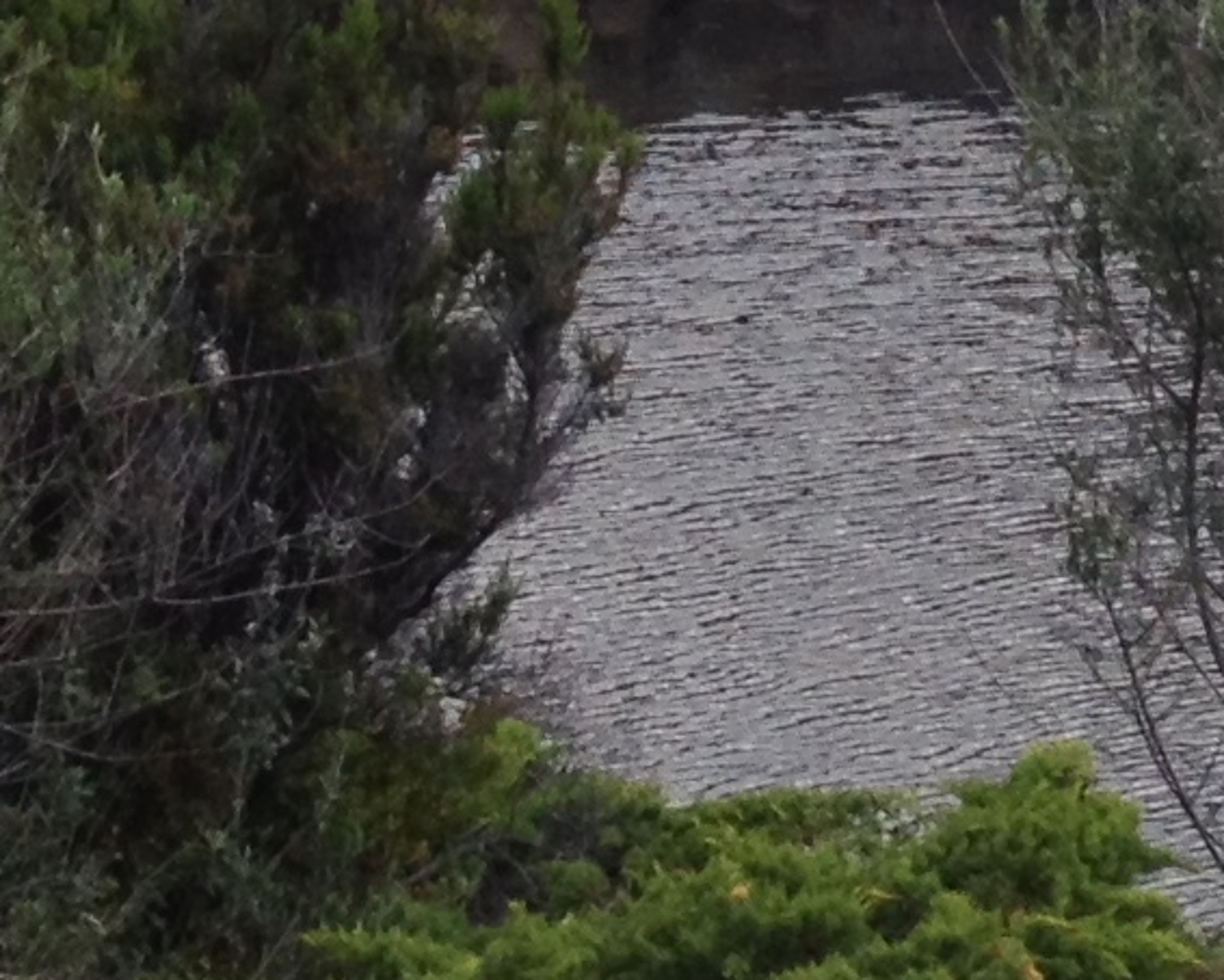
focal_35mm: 197
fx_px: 7138
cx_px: 2472
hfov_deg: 9.2
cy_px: -833
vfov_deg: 7.6
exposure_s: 1/1151
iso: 50
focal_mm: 4.28
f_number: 2.4
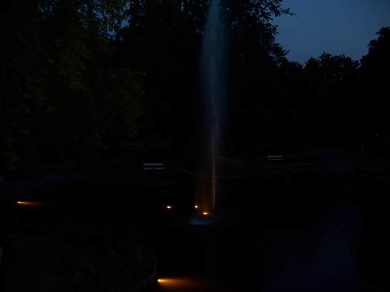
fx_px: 417
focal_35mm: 37
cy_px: 146
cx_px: 195
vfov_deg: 38.7
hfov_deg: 50.1
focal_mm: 7.8
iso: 200
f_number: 2.8
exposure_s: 1/60
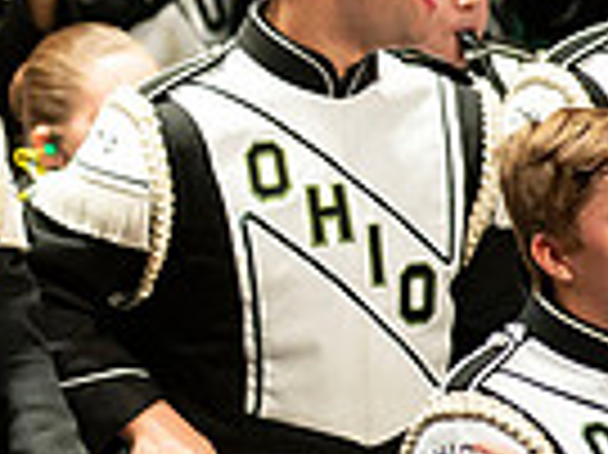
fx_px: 21813
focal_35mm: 1243
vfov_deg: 1.2
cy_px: 405
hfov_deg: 1.6
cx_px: -667
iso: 3200
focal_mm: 300
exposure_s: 1/500
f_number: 2.8
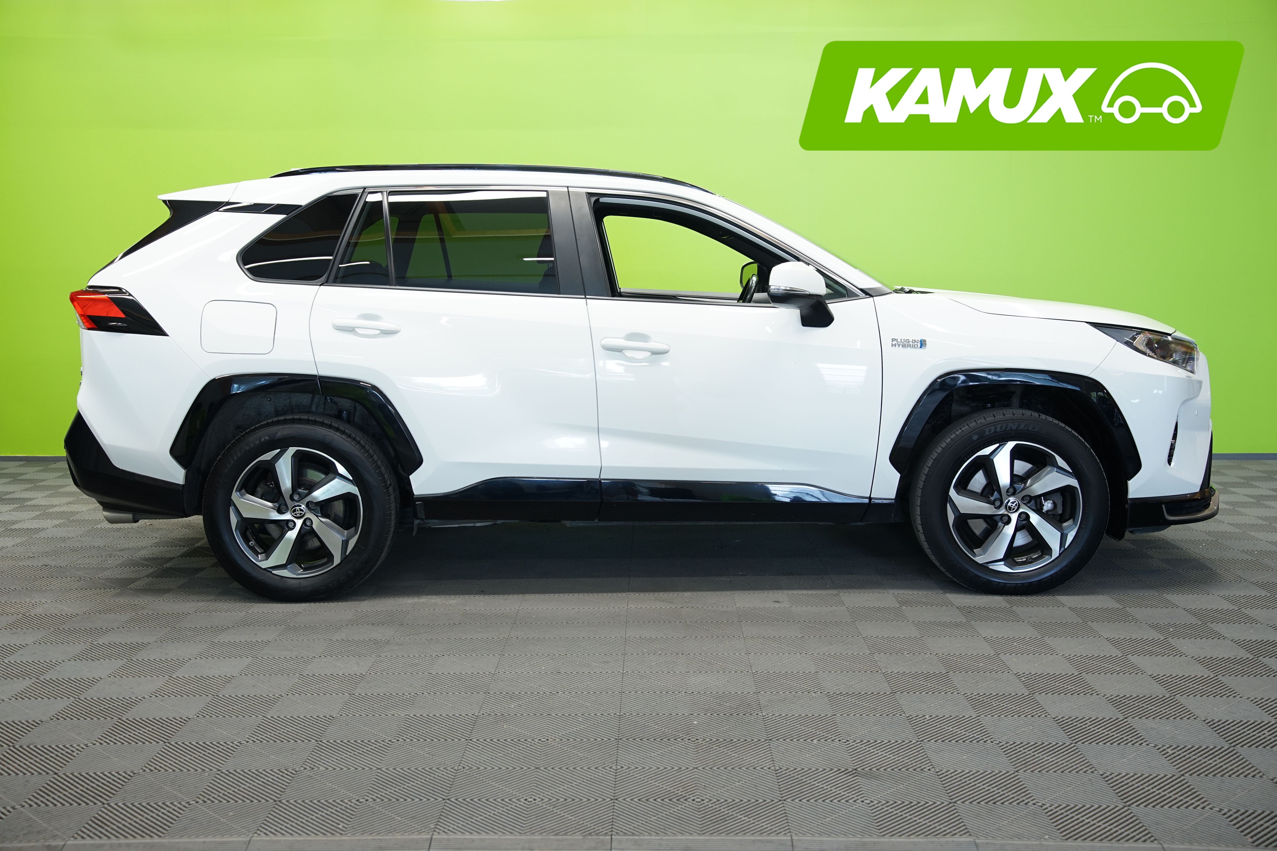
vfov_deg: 35.1
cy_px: 426
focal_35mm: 38
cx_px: 638
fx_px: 1348
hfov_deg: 50.7
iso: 500
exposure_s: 1/20
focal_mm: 38
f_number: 5
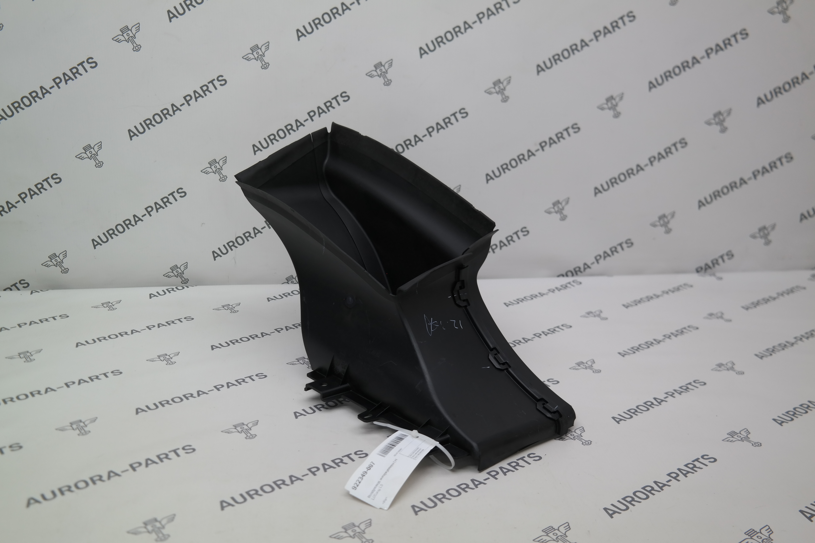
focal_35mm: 36
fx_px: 815
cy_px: 272
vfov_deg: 36.9
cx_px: 408
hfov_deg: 53.1
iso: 200
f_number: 4
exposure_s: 1/100
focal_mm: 24
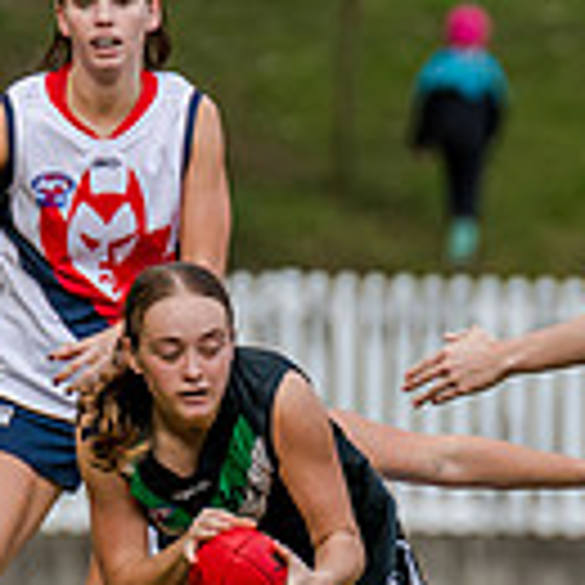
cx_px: 571
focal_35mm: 1671
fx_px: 31949
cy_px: 491
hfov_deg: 1.0
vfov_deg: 1.0
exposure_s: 1/2000
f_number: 4.5
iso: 800
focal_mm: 360
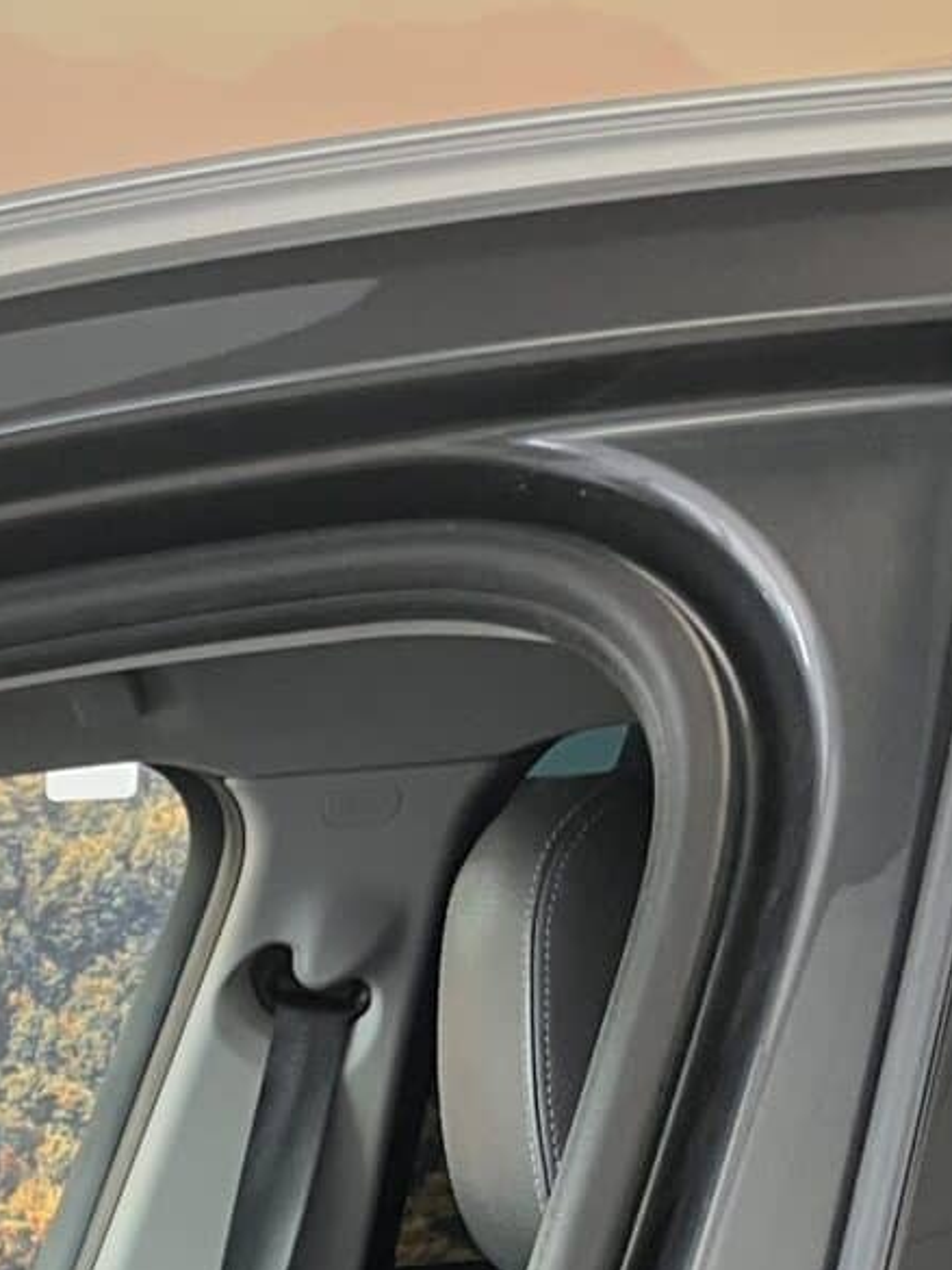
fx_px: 3336
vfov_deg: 19.3
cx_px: -681
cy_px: 1804
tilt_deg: -15.2
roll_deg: +2.0
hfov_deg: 14.5
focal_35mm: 91
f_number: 1.6
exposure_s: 1/60
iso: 160
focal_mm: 5.1
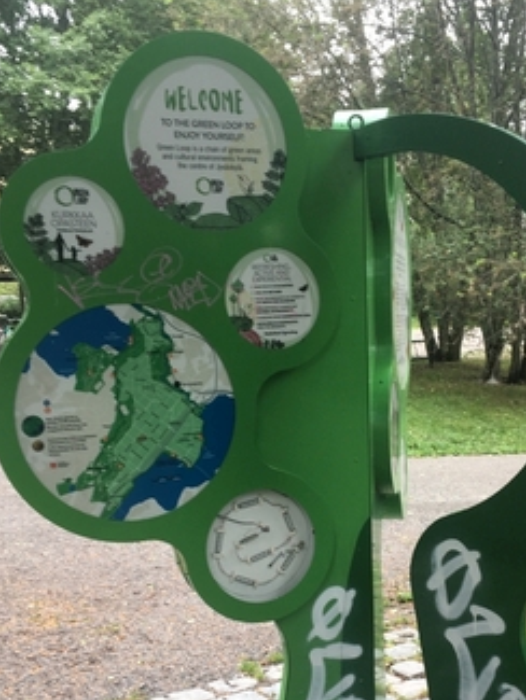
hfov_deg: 32.0
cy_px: 476
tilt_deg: -9.1
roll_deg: +1.6
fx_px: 911
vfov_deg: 41.4
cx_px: 338
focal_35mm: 45
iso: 32
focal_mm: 4.15
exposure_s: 1/50
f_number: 2.2
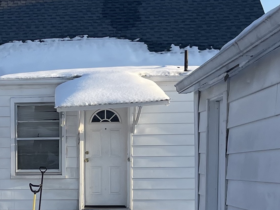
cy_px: 196
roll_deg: +0.7
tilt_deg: -2.9
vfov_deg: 15.5
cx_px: -35
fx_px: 760
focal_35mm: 94
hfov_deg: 19.9
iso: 50
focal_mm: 5.1
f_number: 1.6
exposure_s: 1/2387
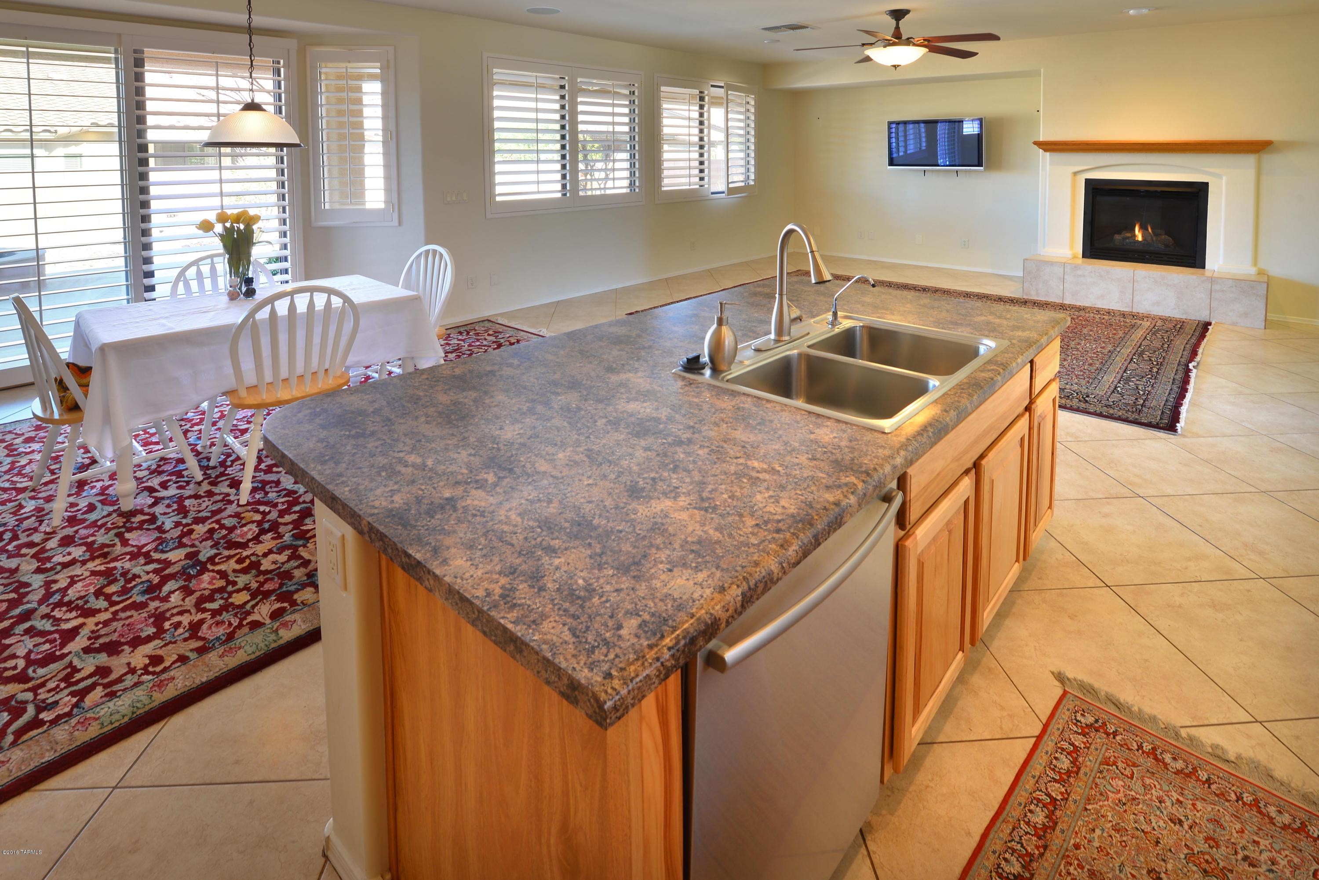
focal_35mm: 16
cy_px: 440
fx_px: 586
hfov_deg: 96.7
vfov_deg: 73.8
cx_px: 660
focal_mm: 16
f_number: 11
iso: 100
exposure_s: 1/2.5
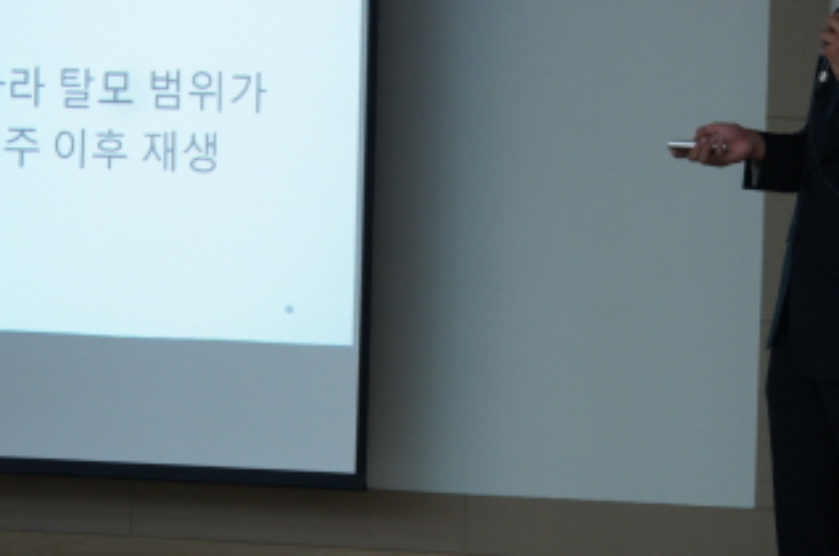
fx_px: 2862
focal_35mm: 123
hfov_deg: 16.5
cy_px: 256
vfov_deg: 11.1
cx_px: 755
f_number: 5
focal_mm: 42
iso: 400
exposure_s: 1/15
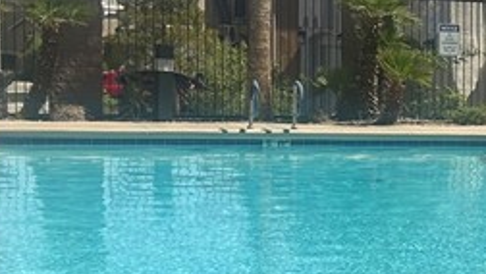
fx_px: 1483
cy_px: 181
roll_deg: -1.2
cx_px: 746
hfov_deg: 16.8
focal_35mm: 115
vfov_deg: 10.5
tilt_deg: -6.7
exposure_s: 1/6211
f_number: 1.5
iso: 50
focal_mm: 5.7
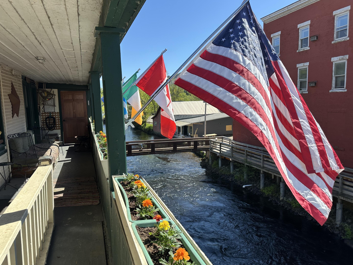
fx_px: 255
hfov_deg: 69.4
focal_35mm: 25
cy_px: 132
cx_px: 176
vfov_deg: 54.9
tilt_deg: -6.1
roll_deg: +1.2
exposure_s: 1/1949
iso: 80
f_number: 1.78
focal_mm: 6.86
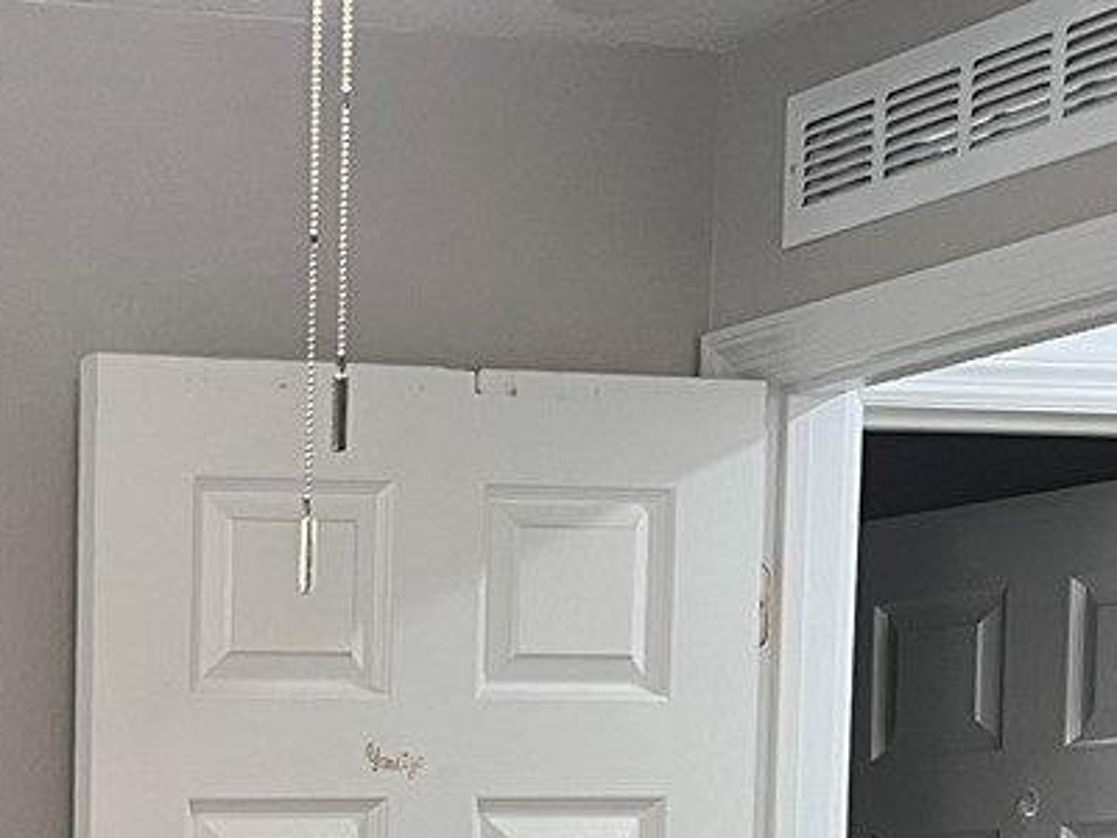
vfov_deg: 13.2
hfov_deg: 17.3
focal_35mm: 104
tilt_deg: -6.4
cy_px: 1358
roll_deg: +1.3
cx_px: -489
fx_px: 3356
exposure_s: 1/60
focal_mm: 5.7
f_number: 1.5
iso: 125
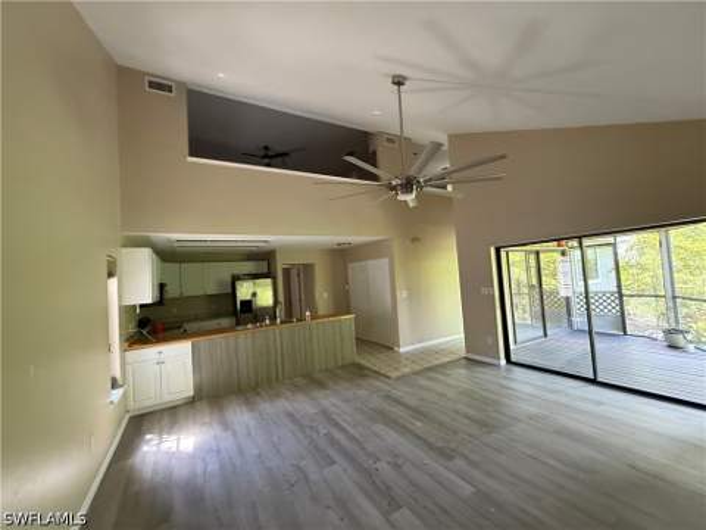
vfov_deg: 85.7
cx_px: 353
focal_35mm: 14
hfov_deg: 102.1
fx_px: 286
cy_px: 265
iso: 500
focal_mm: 2.22
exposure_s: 1/60
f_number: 2.2
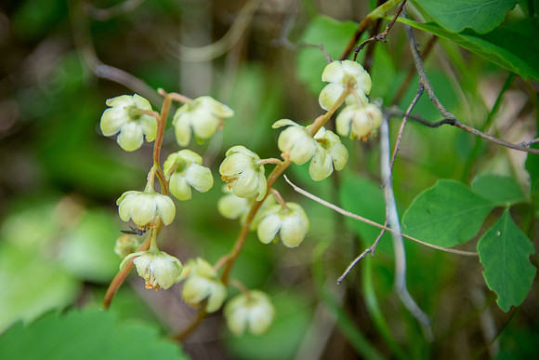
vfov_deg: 4.1
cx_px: 239
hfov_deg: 6.2
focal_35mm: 334
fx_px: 5006
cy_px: 180
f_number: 5.6
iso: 1000
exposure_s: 1/500
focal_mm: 300
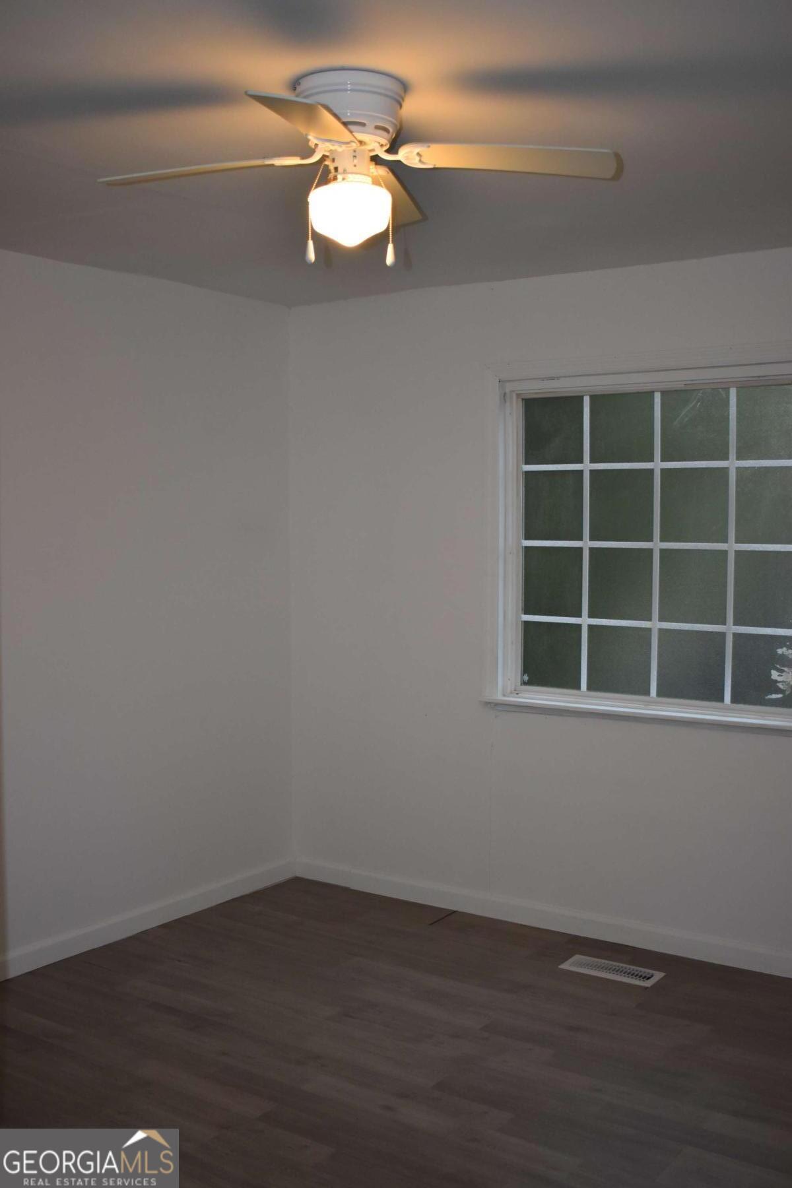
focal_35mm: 38
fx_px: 1237
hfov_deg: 35.5
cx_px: 396
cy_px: 594
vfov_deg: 51.3
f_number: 4
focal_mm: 25
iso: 800
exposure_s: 1/160
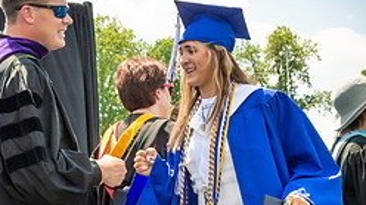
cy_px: 258
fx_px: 1173
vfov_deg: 9.8
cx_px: 160
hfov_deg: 17.7
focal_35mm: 121
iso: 200
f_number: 7.1
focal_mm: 22
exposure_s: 1/800
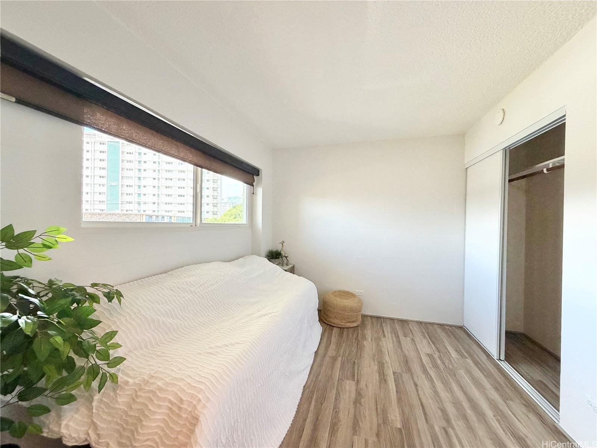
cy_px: 224
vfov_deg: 85.7
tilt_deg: +0.4
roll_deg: -1.0
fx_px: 241
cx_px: 298
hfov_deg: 102.1
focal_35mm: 14
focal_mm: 2.22
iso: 320
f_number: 2.2
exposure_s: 1/120
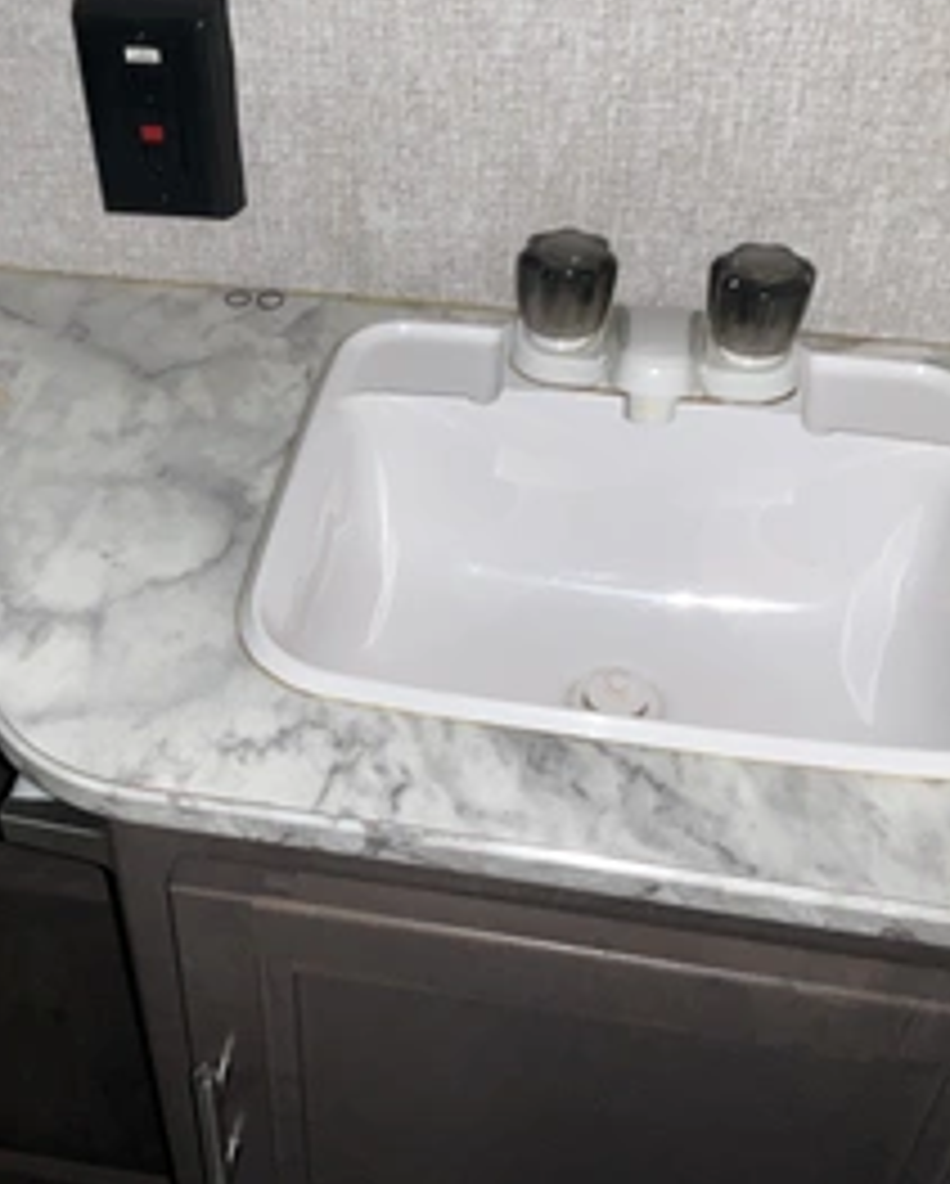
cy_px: 513
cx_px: 342
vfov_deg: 42.8
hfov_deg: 34.7
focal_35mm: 43
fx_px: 1509
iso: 32
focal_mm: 3
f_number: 1.8
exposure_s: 1/32
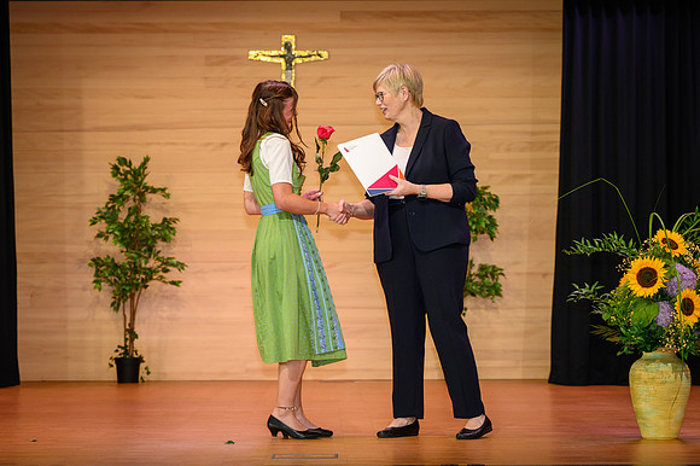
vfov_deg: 11.5
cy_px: 258
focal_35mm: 119
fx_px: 2322
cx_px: 336
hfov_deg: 17.1
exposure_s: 1/200
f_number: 5
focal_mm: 105
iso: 2000
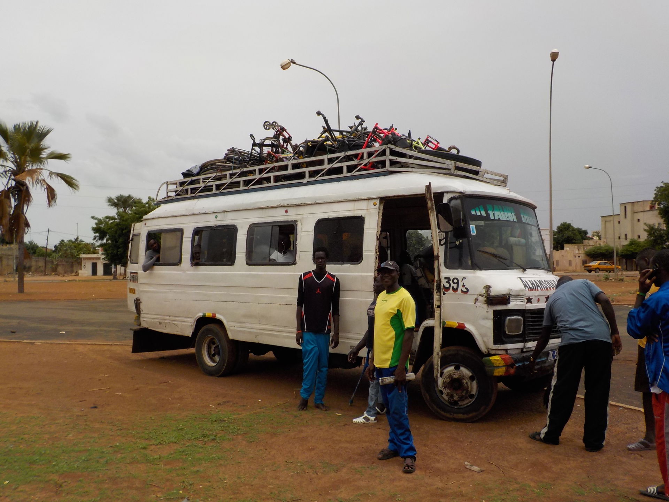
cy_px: 251
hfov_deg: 60.0
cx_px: 334
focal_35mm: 30
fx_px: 580
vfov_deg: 46.8
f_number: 3.3
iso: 125
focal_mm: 4.1
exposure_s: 1/1600
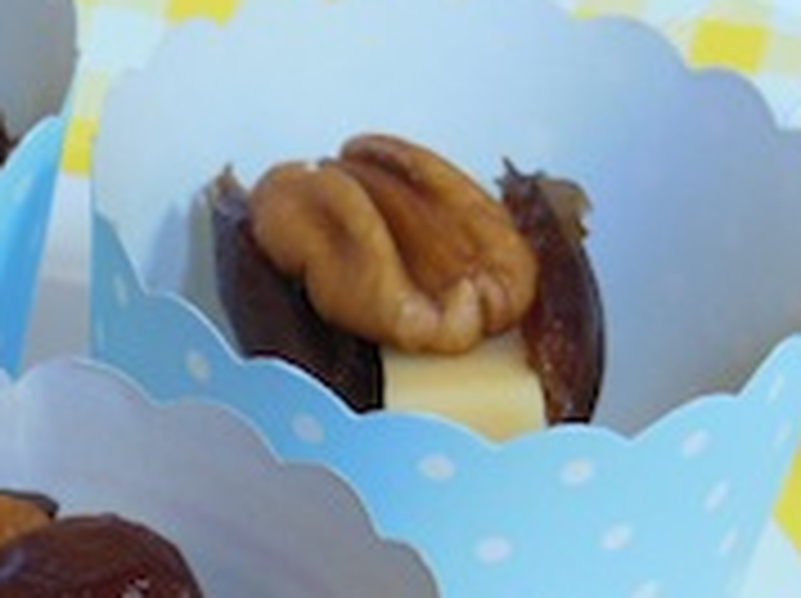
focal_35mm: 226
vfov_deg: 6.6
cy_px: 461
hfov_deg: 8.7
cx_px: 88
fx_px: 5223
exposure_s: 1/5
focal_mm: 19.1
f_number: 5.7
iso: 400
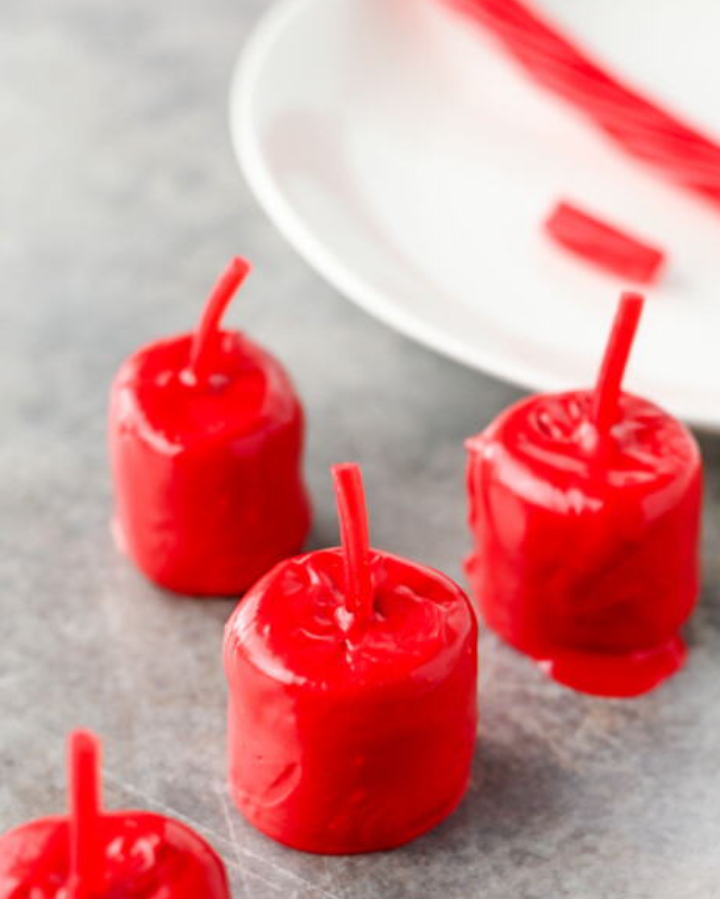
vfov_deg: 21.4
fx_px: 2370
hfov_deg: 17.3
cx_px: 419
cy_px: 609
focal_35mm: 89
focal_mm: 50
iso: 280
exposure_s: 1/100
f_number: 4
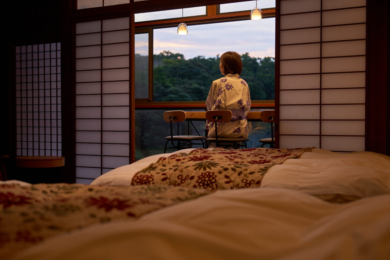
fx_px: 488
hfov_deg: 43.6
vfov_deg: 29.9
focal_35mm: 45
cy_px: 133
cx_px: 194
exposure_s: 1/160
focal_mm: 44
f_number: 2.8
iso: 200
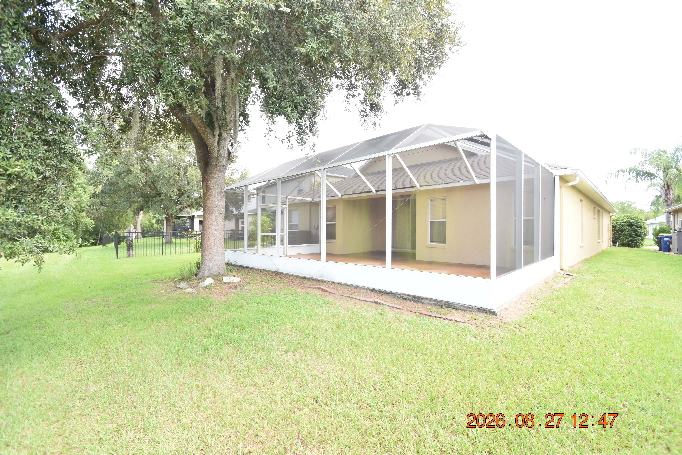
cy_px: 228
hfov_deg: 100.4
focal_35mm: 15
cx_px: 341
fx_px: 284
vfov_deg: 77.3
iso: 400
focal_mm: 10
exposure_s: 1/125
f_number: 5.6
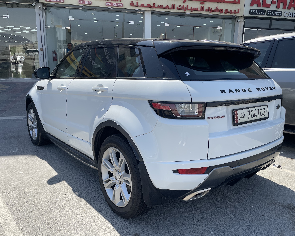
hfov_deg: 60.3
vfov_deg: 50.0
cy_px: 121
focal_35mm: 29
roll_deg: -1.5
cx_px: 160
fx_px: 253
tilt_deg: -13.6
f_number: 1.6
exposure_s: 1/2353
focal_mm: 4.2
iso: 32
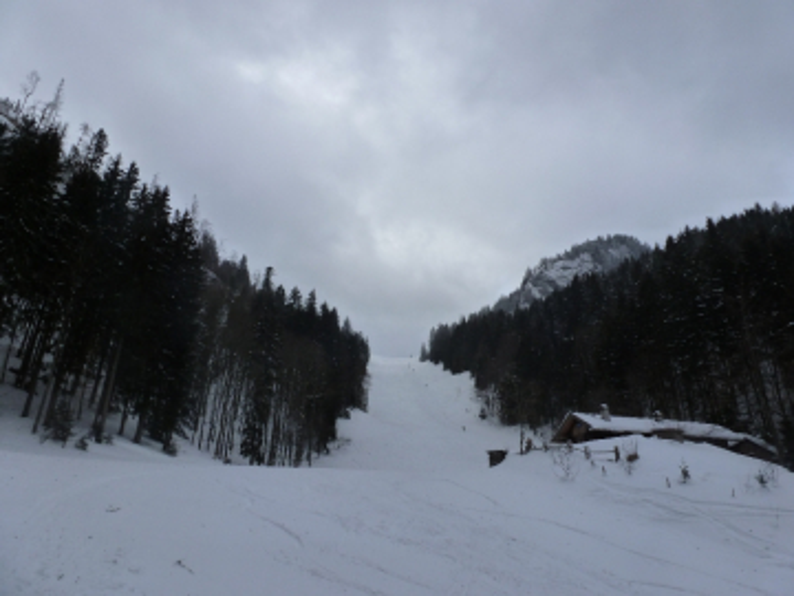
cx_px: 397
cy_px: 298
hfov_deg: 71.6
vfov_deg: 56.8
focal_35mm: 24
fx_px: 550
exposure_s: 1/400
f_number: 5.6
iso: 160
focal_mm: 4.3
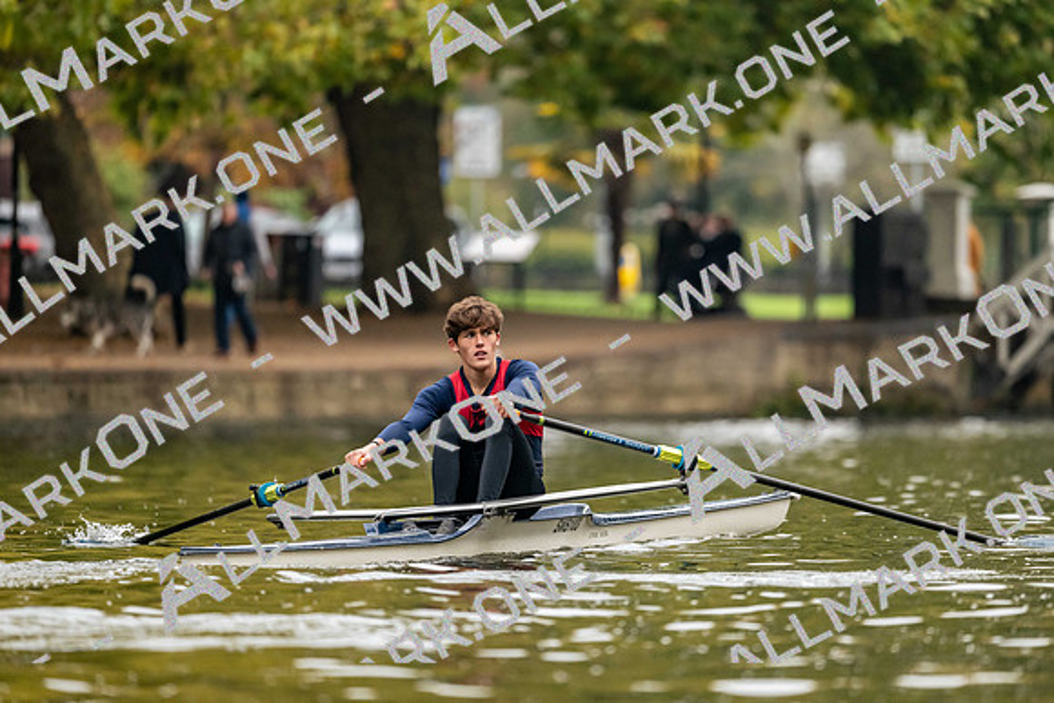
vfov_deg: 3.4
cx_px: 527
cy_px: 352
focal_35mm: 400
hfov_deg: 5.2
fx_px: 11713
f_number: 4.5
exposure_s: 1/2000
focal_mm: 400
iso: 3200
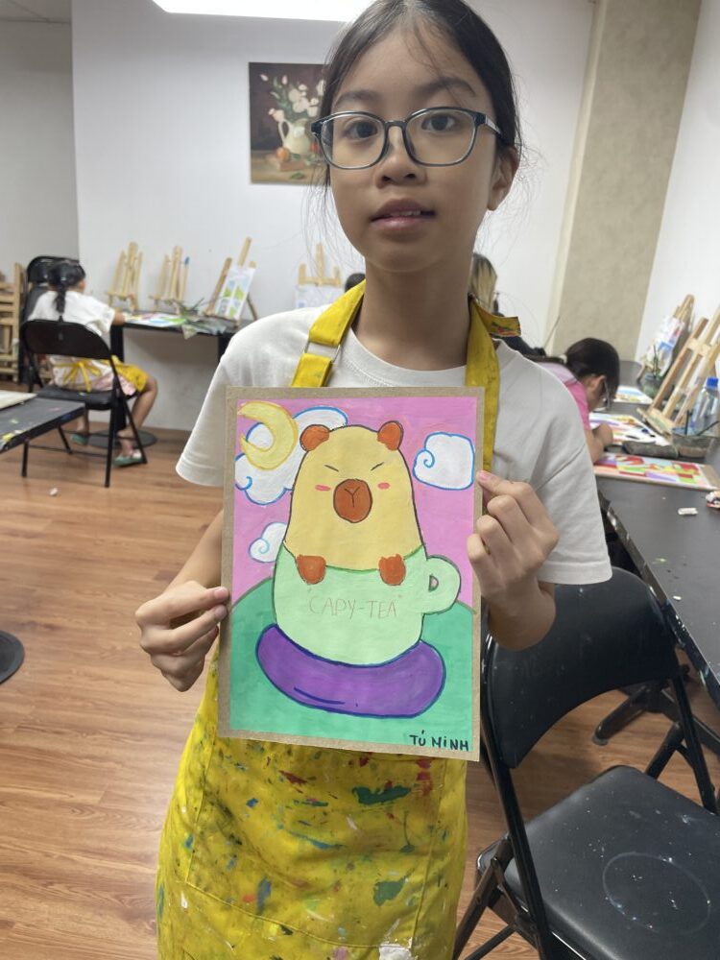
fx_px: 721
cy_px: 480
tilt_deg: -17.6
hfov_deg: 53.1
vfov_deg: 67.3
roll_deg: -4.9
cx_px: 360
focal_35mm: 26
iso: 80
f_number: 1.6
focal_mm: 4.2
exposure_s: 1/100
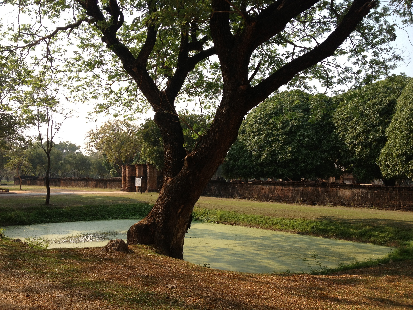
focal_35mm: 35
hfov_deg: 52.6
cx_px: 206
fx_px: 418
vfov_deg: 40.7
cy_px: 155
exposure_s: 1/699
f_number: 2.4
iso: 50
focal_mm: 4.28
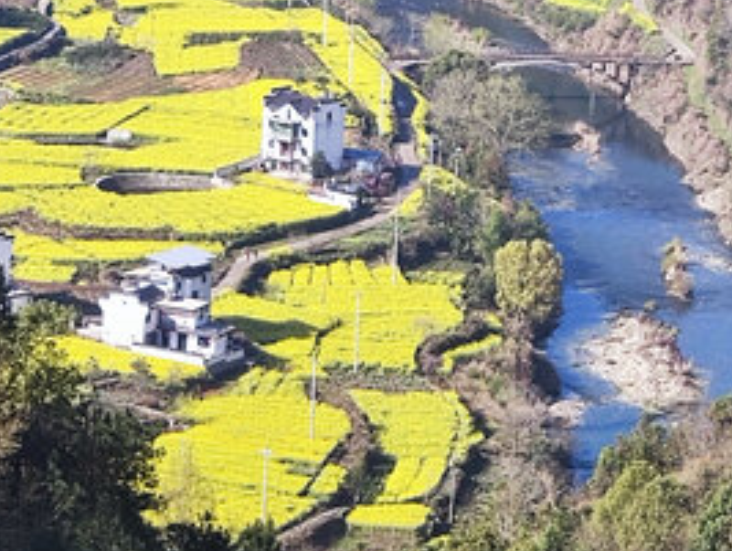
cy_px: 121
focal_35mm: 86
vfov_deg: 17.1
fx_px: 1821
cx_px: 378
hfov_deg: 22.7
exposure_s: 1/268
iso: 50
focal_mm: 7.1
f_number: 1.9
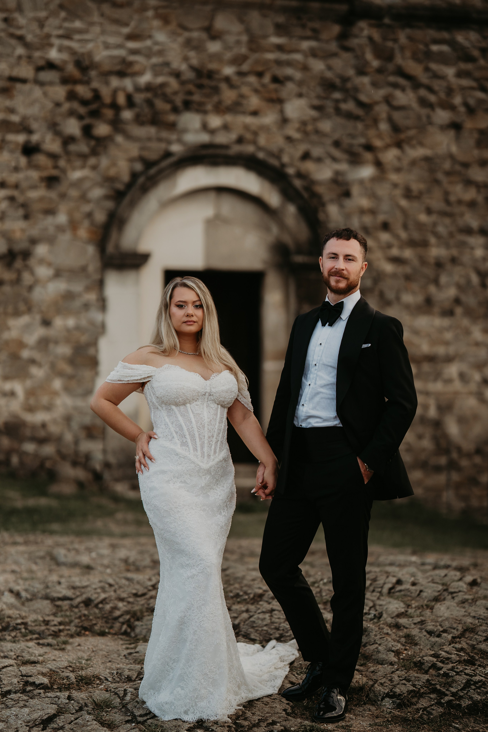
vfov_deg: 23.9
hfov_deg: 16.1
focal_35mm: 85
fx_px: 1728
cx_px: 244
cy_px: 366
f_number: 1.4
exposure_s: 1/3200
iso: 320
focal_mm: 85
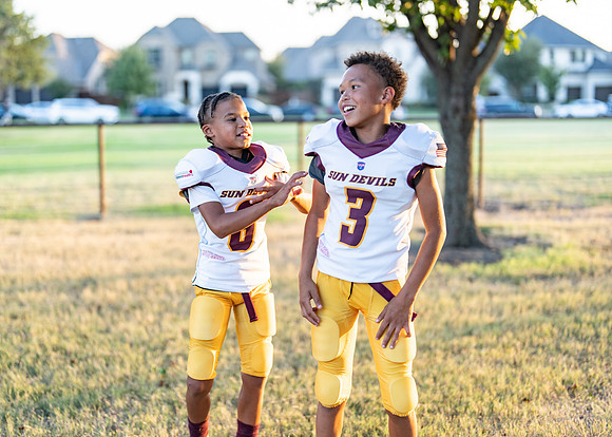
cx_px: 284
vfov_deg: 27.0
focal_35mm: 52
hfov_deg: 37.1
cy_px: 218
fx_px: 910
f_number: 1.2
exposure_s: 1/500
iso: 100
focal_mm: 50
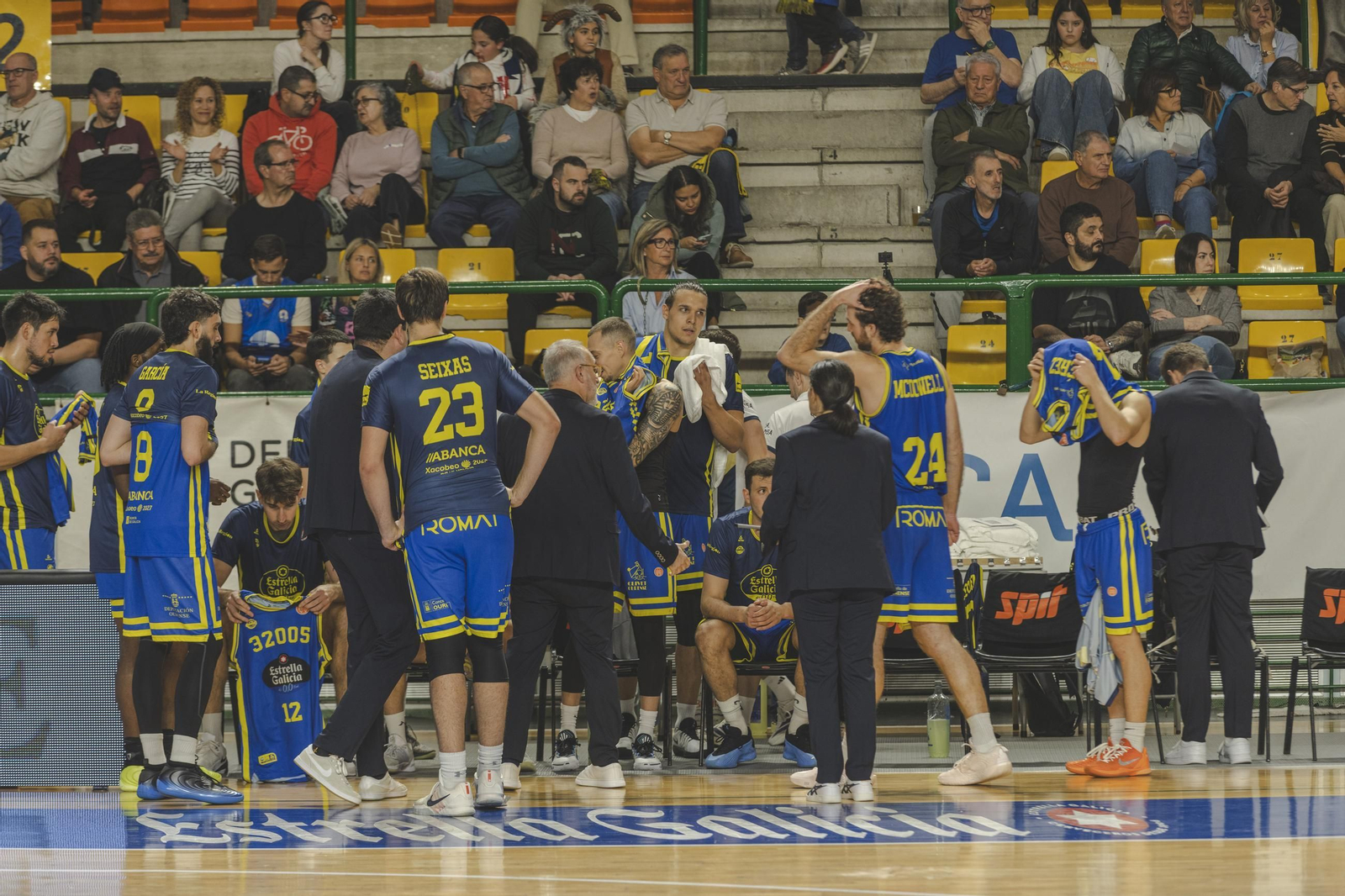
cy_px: 448
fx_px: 6222
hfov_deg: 12.3
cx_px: 672
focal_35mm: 167
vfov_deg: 8.2
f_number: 3.5
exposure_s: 1/320
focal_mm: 165
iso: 800
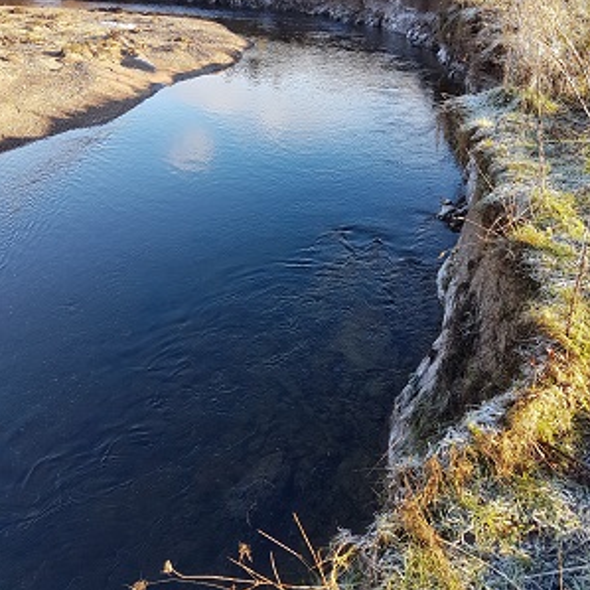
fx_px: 598
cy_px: 233
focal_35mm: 31
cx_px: 293
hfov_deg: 52.5
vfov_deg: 52.1
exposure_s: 1/216
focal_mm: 4.2
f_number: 1.7
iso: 40
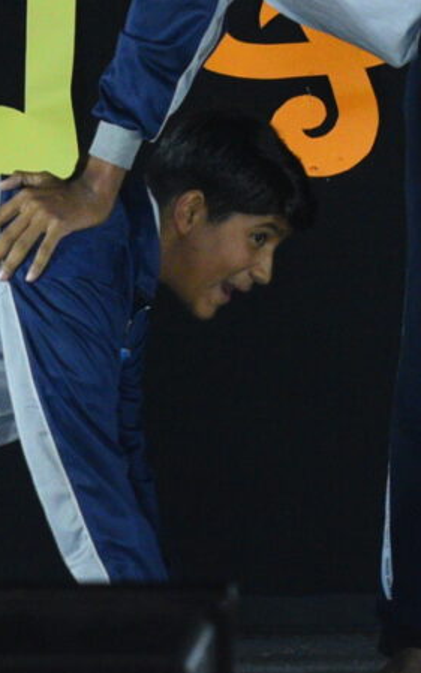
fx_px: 9060
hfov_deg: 2.7
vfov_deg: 4.2
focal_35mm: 494
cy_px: -387
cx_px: 806
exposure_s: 1/125
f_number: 4.5
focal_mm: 85
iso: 2500
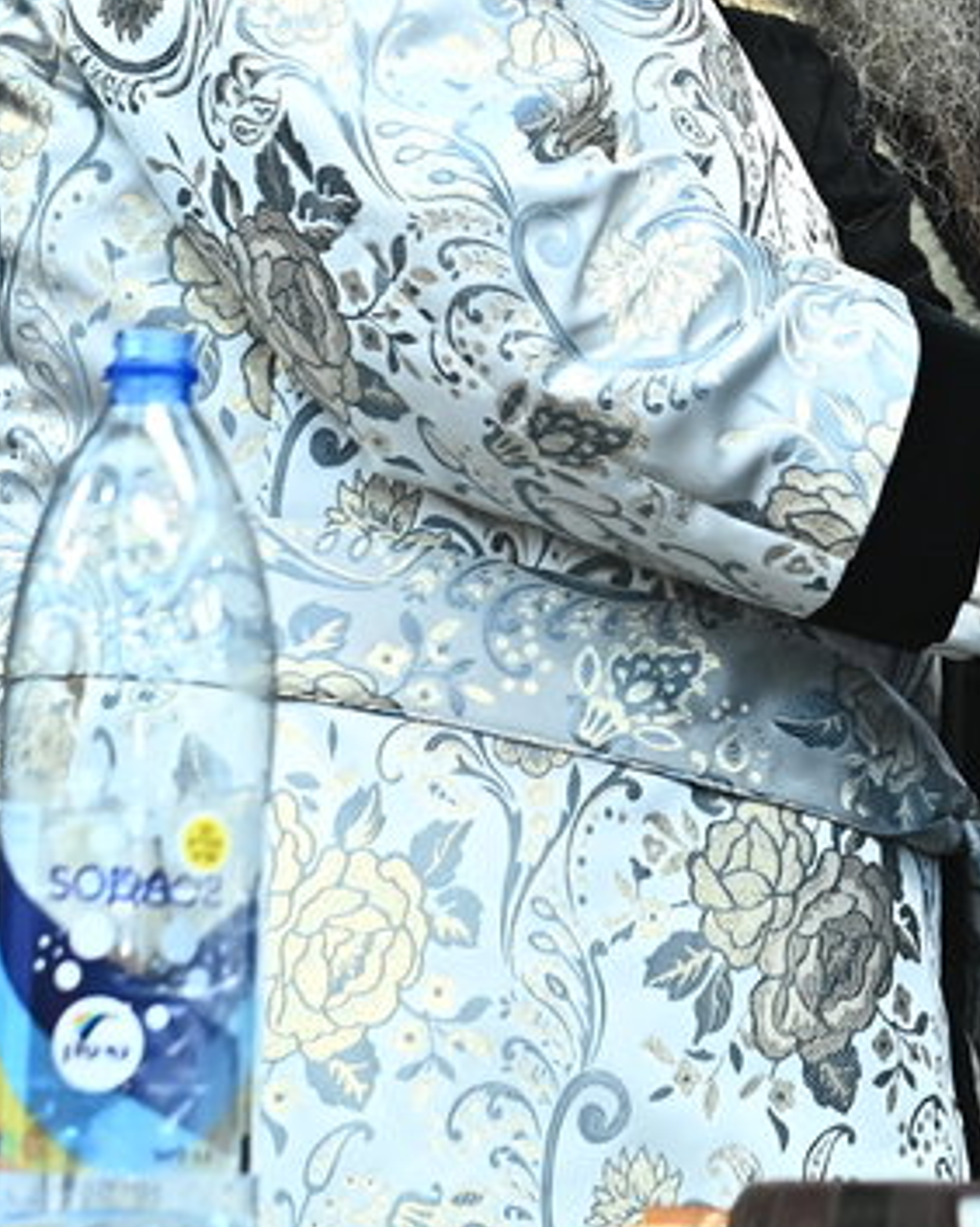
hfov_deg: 6.6
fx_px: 8382
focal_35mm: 231
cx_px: 1164
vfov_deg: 8.3
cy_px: -214
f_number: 5
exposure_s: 1/160
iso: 2000
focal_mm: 62
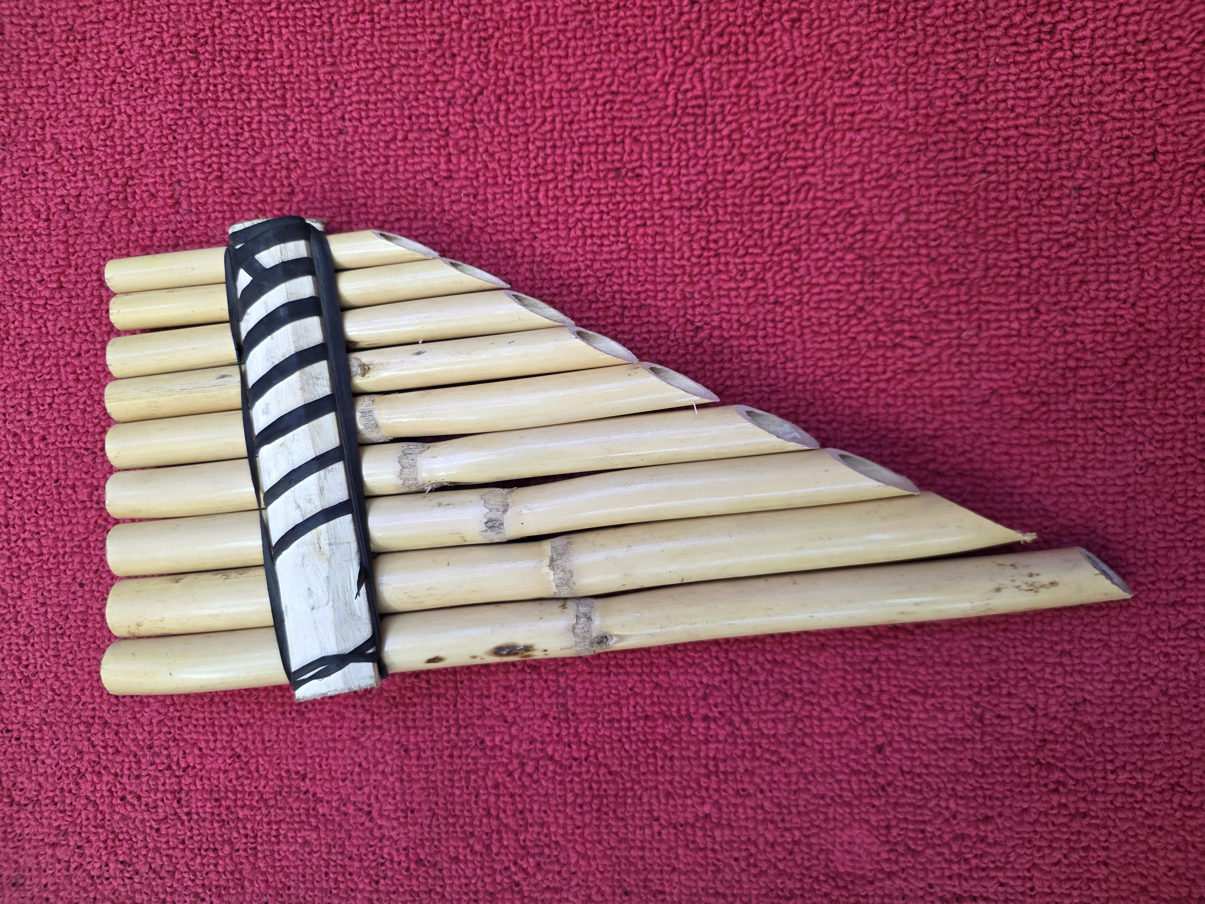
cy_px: 452
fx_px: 801
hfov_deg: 73.9
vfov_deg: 58.9
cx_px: 602
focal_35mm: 23
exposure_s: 1/100
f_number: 1.7
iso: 200
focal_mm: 6.25
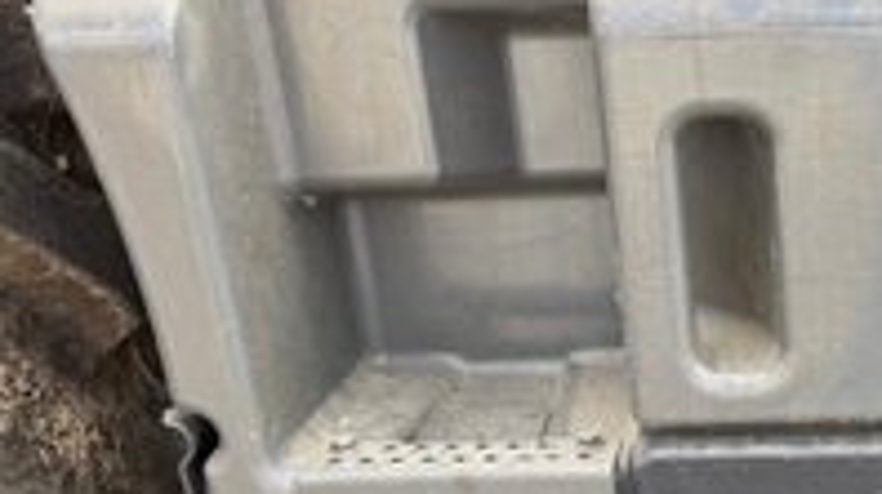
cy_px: 358
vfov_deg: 18.1
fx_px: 1542
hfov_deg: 30.2
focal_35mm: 66
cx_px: 829
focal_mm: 6.76
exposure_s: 1/484
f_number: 1.78
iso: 80
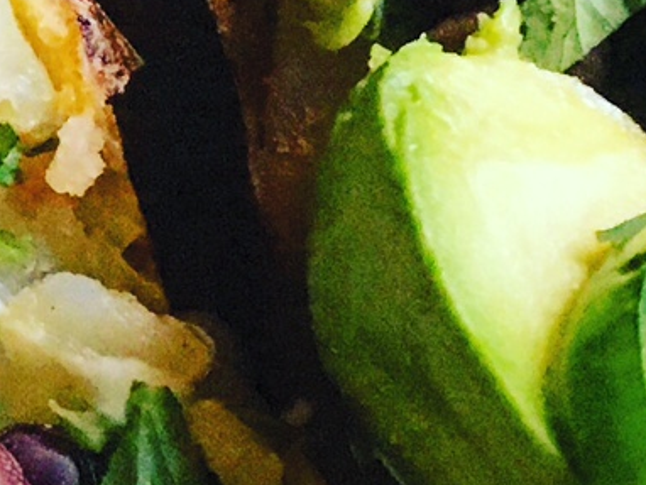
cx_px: -577
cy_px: -66
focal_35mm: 153
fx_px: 2857
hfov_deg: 11.8
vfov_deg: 9.6
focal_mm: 4.15
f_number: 2.2
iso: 200
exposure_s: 1/30
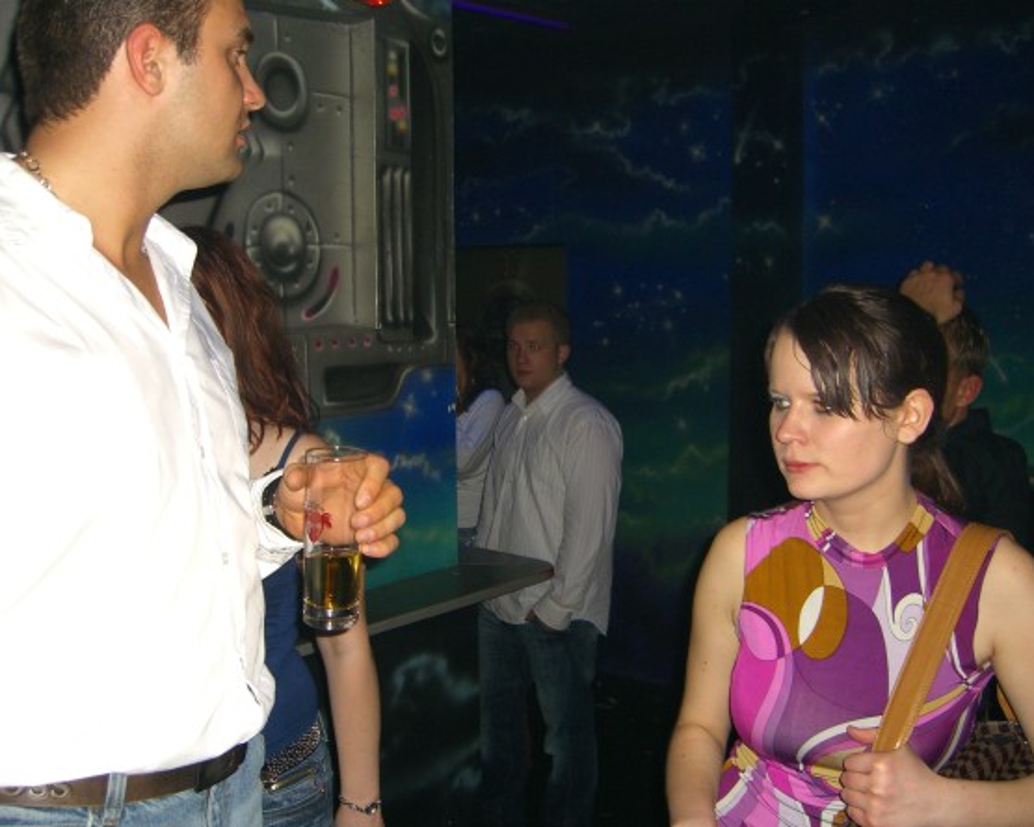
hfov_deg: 45.8
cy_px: 411
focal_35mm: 40
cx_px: 497
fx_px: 1224
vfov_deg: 37.3
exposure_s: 1/60
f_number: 2.8
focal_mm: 7.9
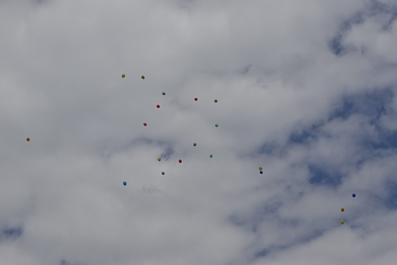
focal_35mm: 24
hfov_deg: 73.7
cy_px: 132
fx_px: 265
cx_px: 198
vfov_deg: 53.1
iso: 125
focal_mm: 9.4
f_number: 4
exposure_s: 1/400
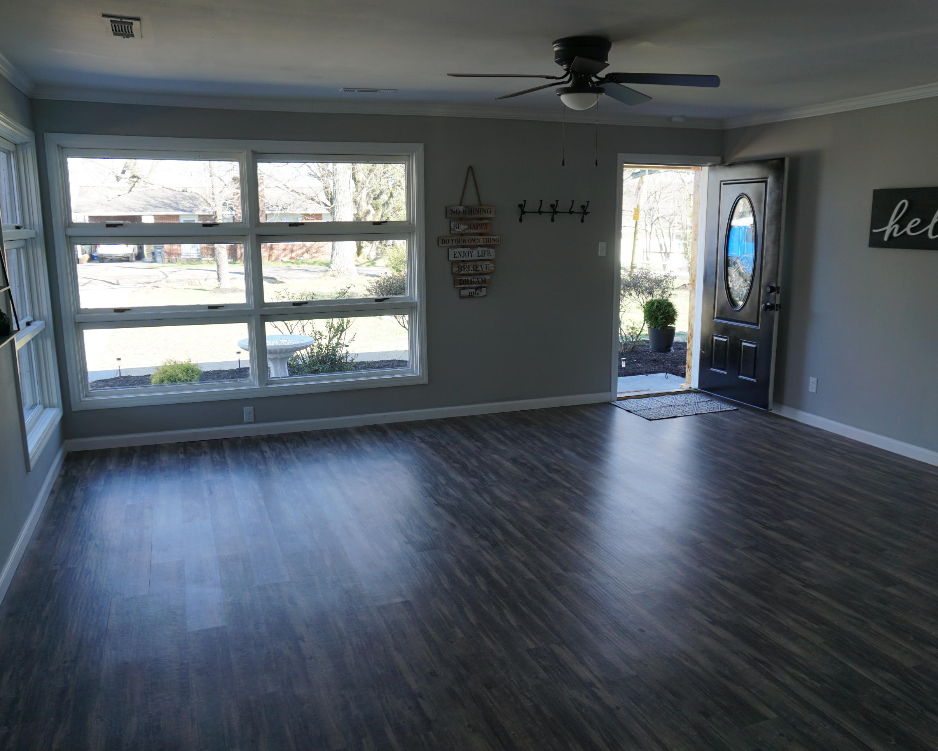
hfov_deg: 62.2
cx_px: 473
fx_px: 777
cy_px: 376
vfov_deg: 51.5
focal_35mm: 28
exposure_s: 1/60
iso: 100
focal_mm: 16
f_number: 4.5
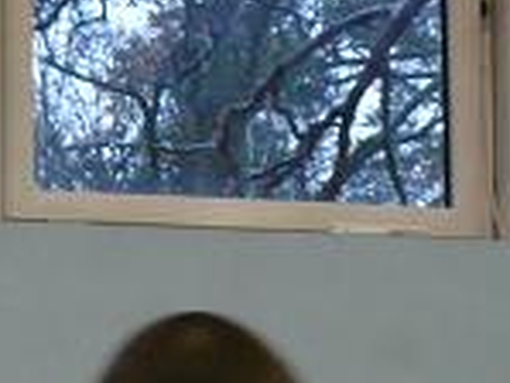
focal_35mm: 226
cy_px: 551
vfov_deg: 6.5
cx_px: -637
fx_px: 3332
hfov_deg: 8.2
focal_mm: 7.7
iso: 160
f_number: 2.8
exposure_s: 1/30
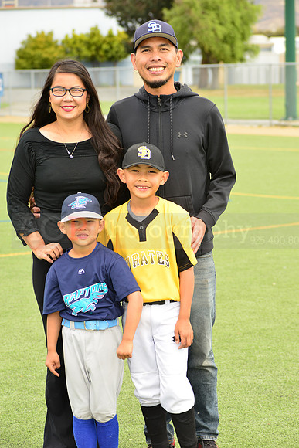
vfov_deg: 17.6
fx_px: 1444
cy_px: 224
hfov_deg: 11.8
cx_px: 150
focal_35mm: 116
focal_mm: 116
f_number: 8
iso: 250
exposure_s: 1/200
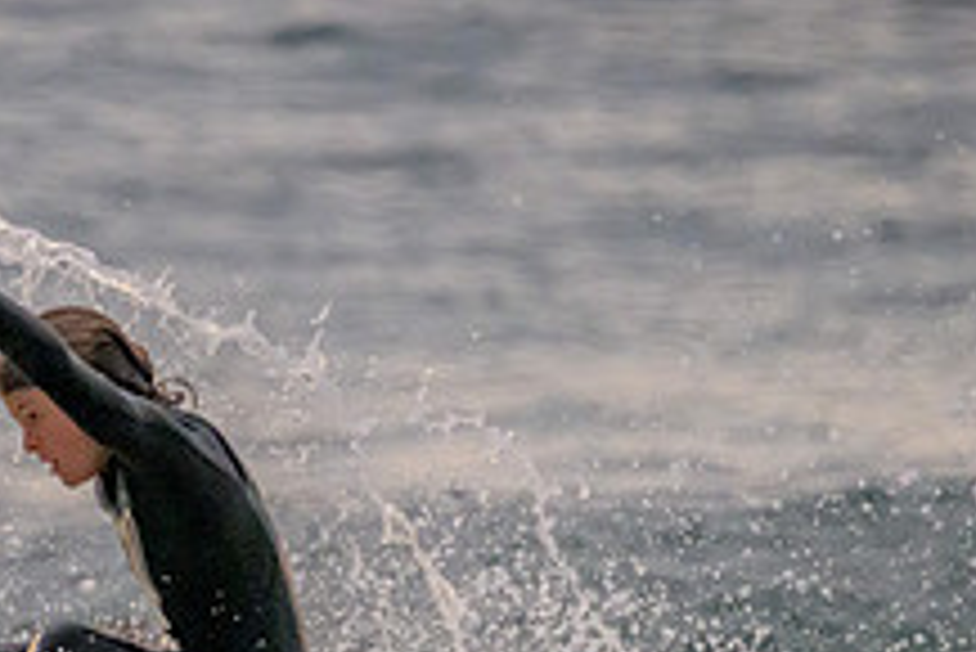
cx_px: 103
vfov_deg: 0.6
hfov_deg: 1.0
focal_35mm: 2142
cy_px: 794
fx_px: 58109
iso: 6400
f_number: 11
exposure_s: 1/2000
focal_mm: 800
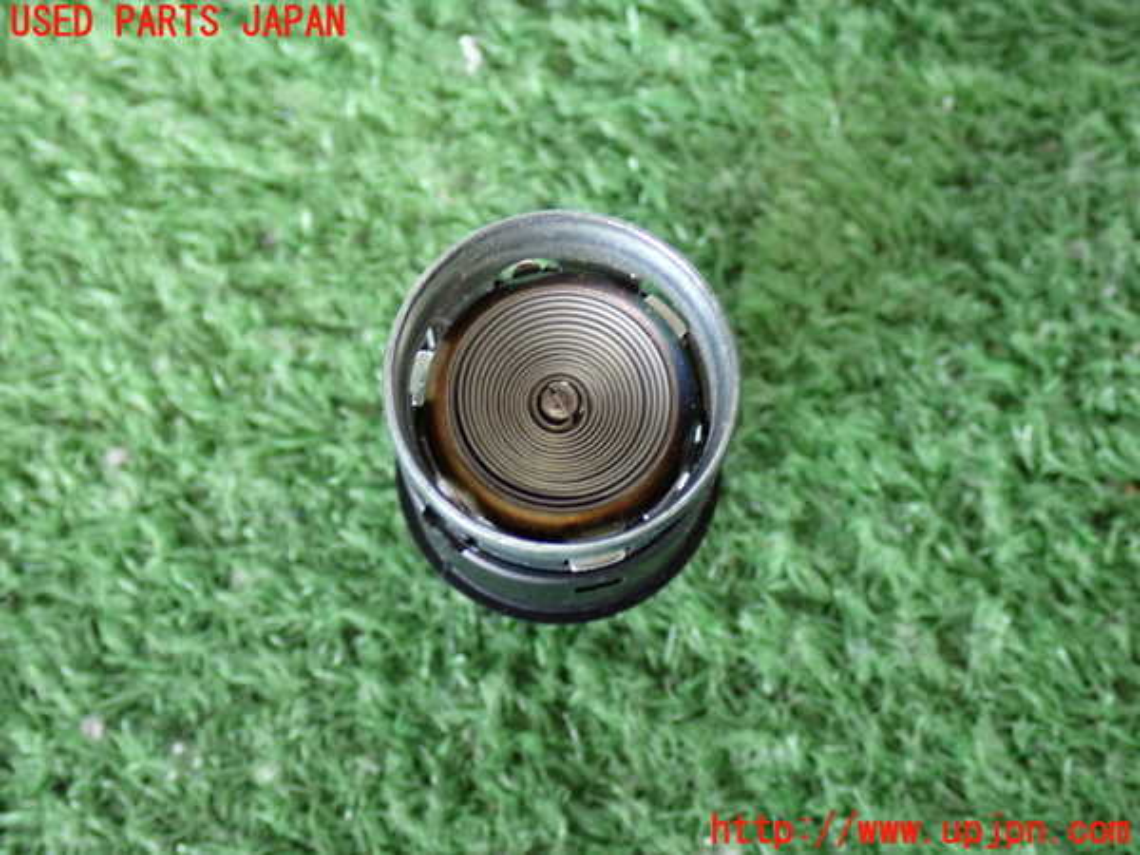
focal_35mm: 54
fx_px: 1778
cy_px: 428
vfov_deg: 27.0
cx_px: 570
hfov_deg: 35.5
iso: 800
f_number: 3.3
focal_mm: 9.65
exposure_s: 1/25
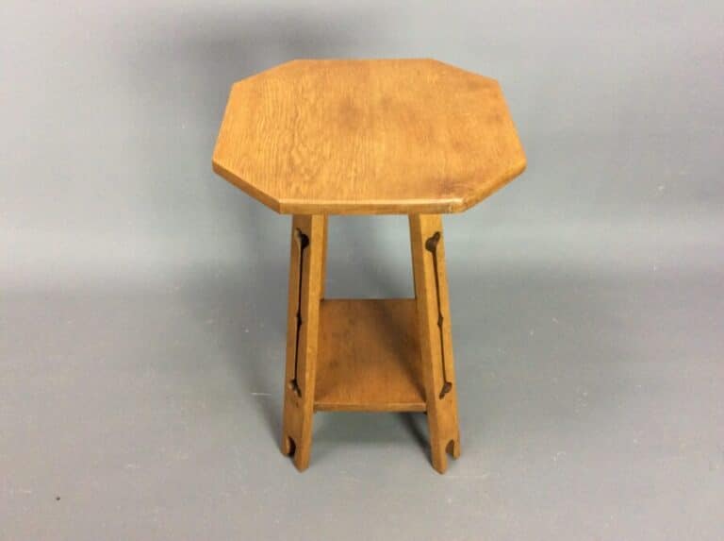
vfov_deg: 44.0
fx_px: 668
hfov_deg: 56.9
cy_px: 270
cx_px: 362
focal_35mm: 32
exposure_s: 1/25
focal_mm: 3.3
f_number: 2.4
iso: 125
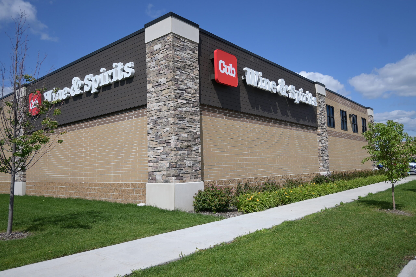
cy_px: 138
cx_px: 208
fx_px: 329
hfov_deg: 64.6
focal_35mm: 28
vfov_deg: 45.7
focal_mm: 19
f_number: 3.8
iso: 100
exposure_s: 1/2000
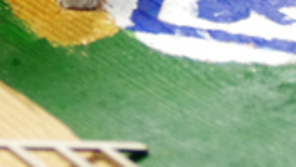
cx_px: -131
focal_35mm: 295
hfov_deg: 7.2
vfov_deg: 4.1
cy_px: -180
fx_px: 2317
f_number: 2.8
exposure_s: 1/60
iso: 800
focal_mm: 31
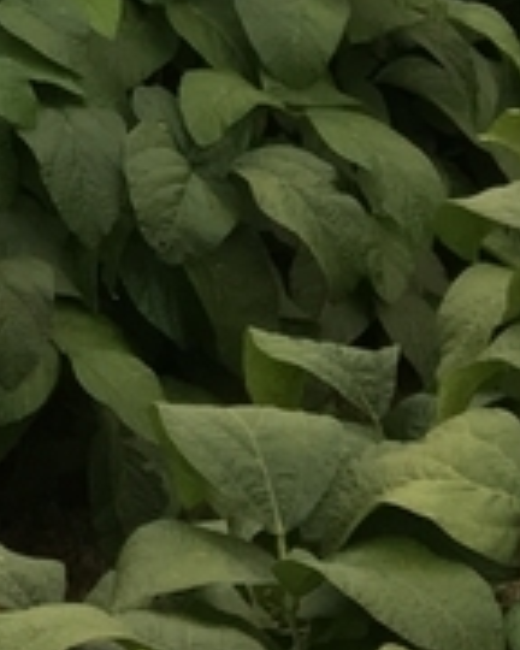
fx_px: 3636
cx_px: -1033
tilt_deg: -2.9
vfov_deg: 9.3
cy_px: -841
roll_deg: -1.4
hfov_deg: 7.3
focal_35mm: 189
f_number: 2.2
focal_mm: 4.15
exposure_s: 1/120
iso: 40
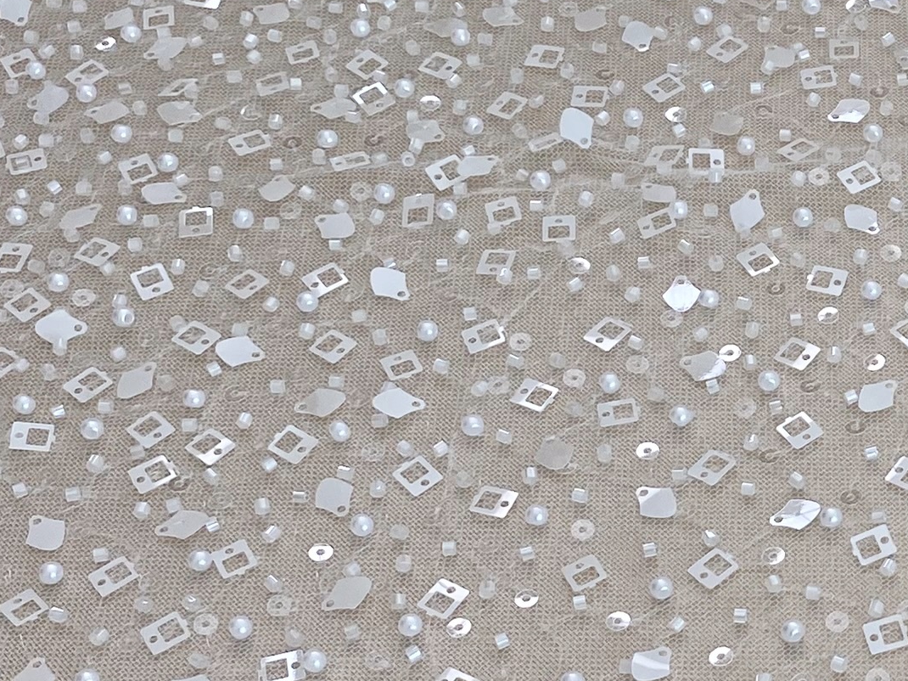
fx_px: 2570
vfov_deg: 15.1
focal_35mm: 98
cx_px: 1298
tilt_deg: -49.6
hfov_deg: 18.2
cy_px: 375
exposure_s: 1/280
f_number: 1.8
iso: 32
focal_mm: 4.25
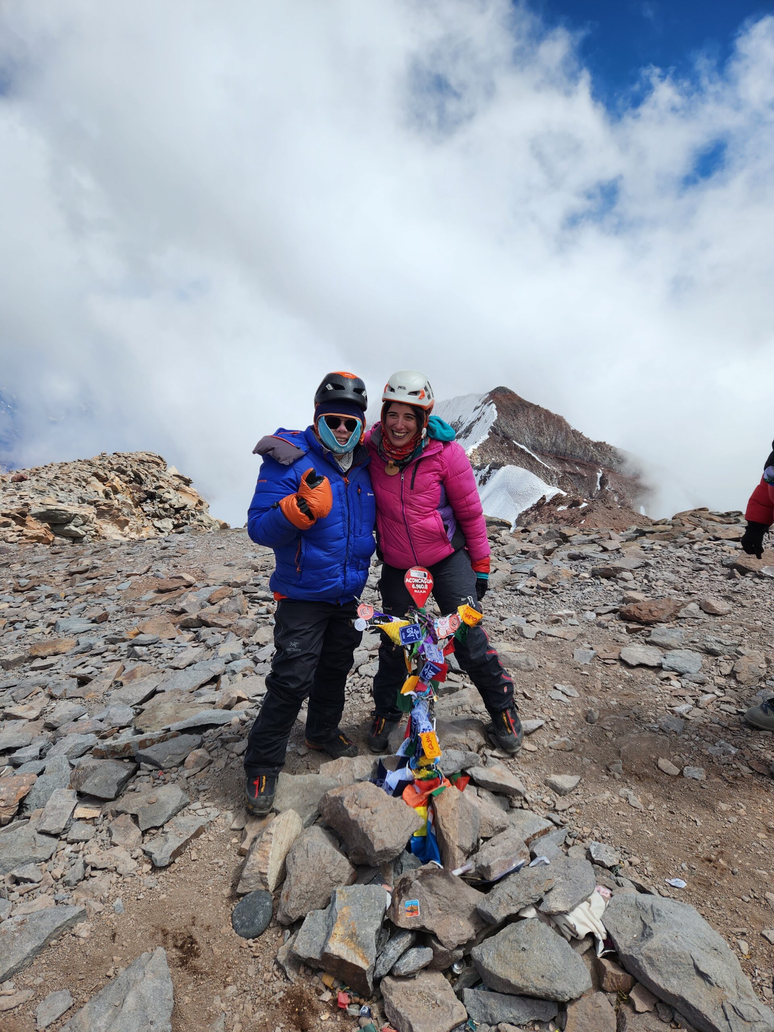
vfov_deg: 73.9
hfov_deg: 58.9
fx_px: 686
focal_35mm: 23
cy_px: 516
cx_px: 387
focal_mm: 5.4
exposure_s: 1/2723
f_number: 1.8
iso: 20
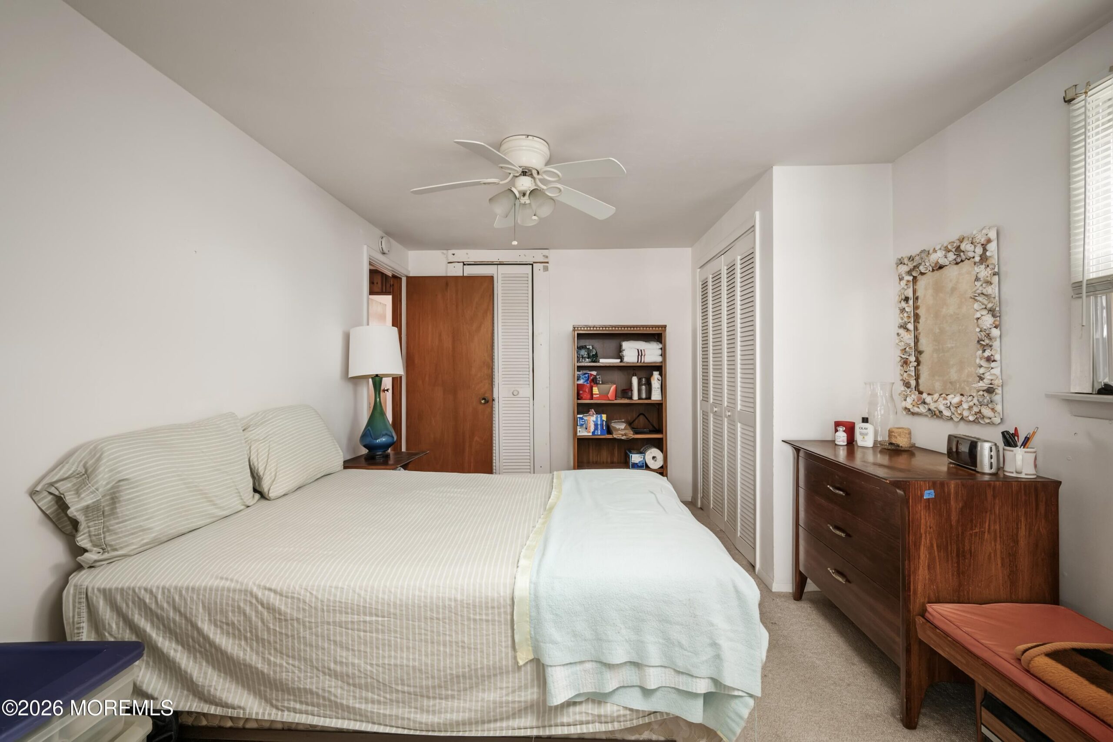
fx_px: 479
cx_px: 556
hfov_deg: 98.5
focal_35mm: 16
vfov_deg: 75.5
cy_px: 371
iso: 640
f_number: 9
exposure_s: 1/1.67
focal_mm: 15.5
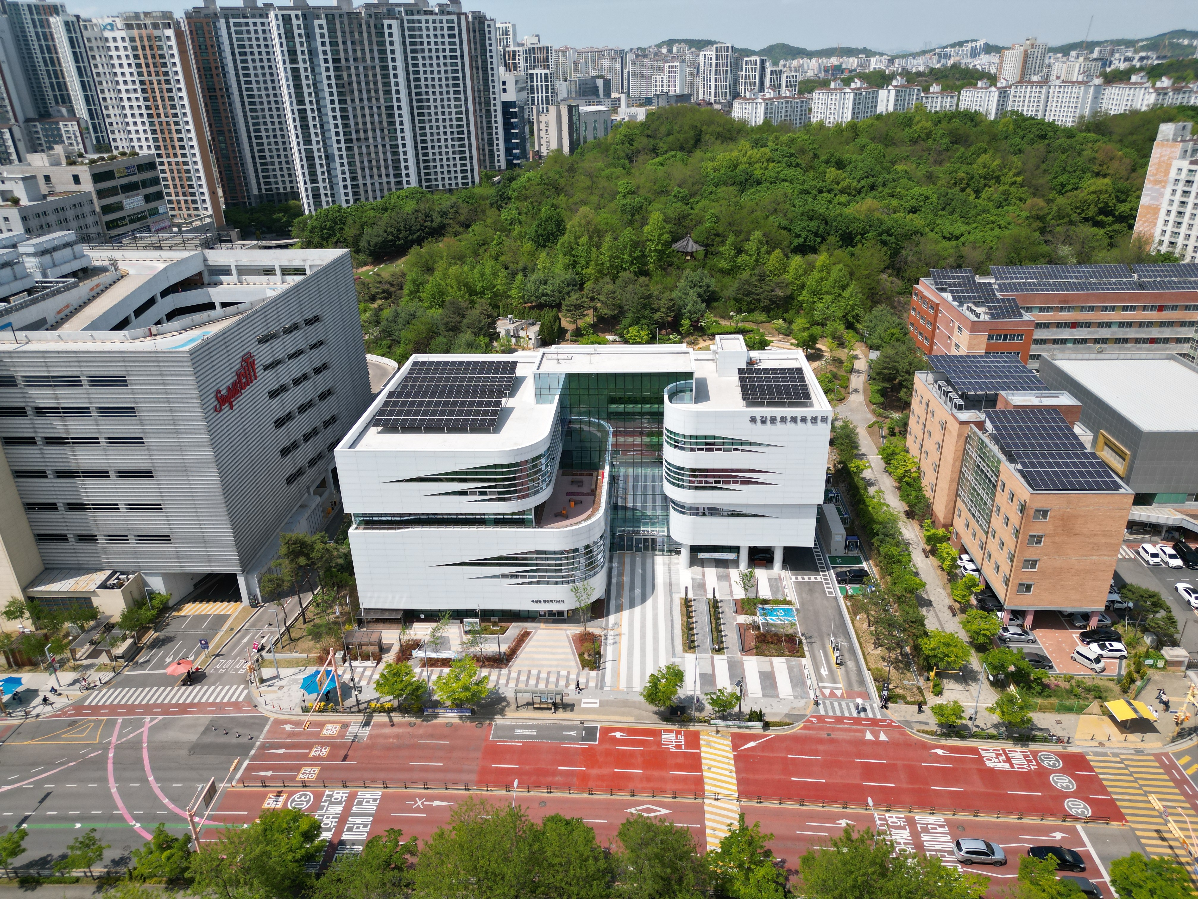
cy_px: 450
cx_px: 599
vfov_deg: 56.8
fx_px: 831
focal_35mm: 24
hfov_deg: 71.6
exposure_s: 1/3200
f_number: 1.7
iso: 130
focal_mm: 6.72
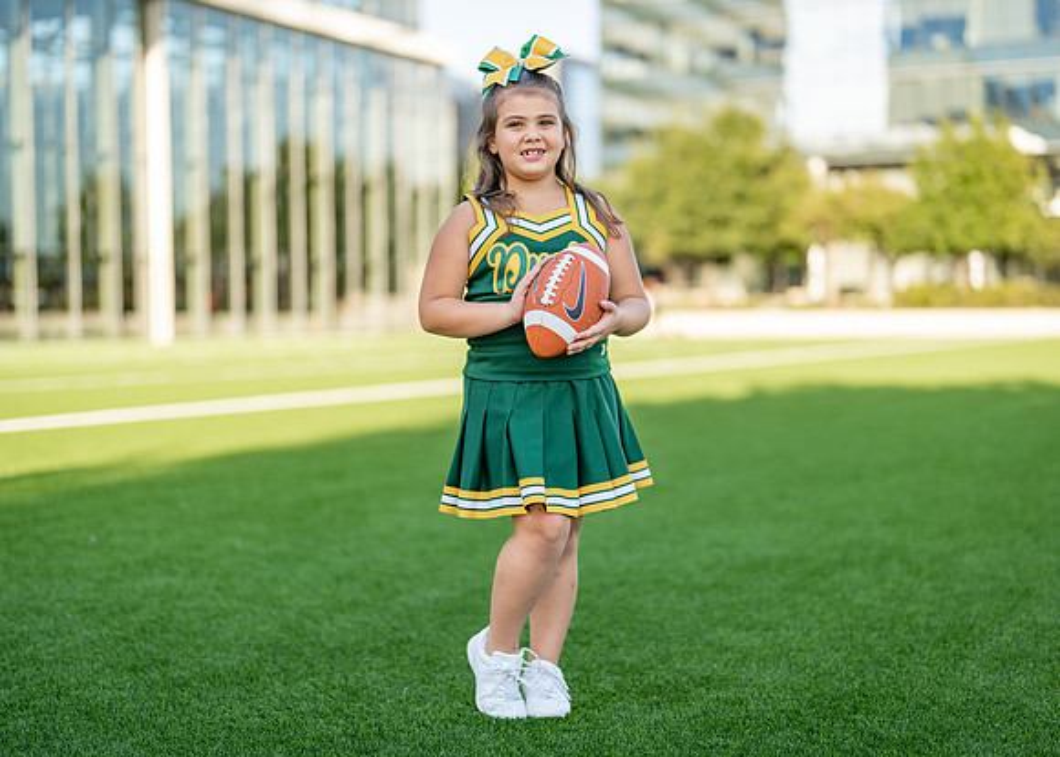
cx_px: 547
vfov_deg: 26.1
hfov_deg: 36.0
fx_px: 1632
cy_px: 392
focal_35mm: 54
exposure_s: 1/1600
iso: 100
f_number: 1.2
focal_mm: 50
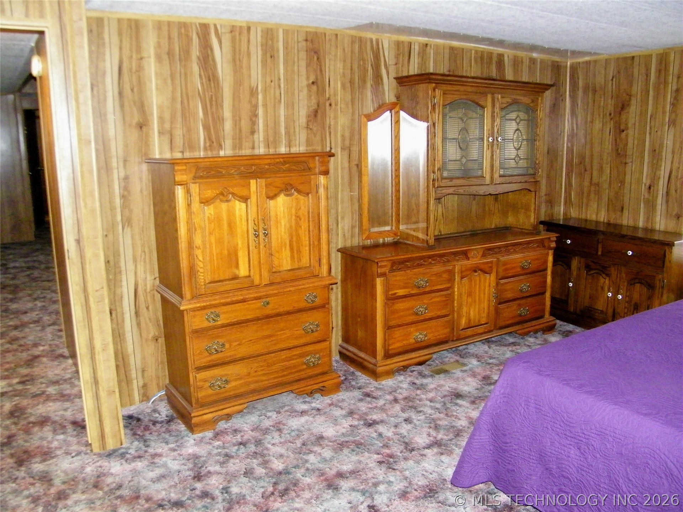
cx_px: 342
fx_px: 552
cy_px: 256
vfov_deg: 49.7
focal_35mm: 28
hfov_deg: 63.4
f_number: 3.5
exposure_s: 1/30
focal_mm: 5
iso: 400
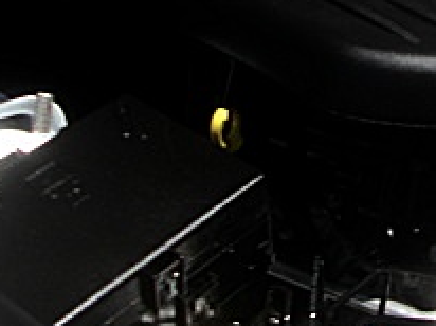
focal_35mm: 112
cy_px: -49
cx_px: 493
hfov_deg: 17.0
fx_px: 1409
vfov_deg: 12.9
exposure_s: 1/640
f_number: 2.8
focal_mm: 6.3
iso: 50
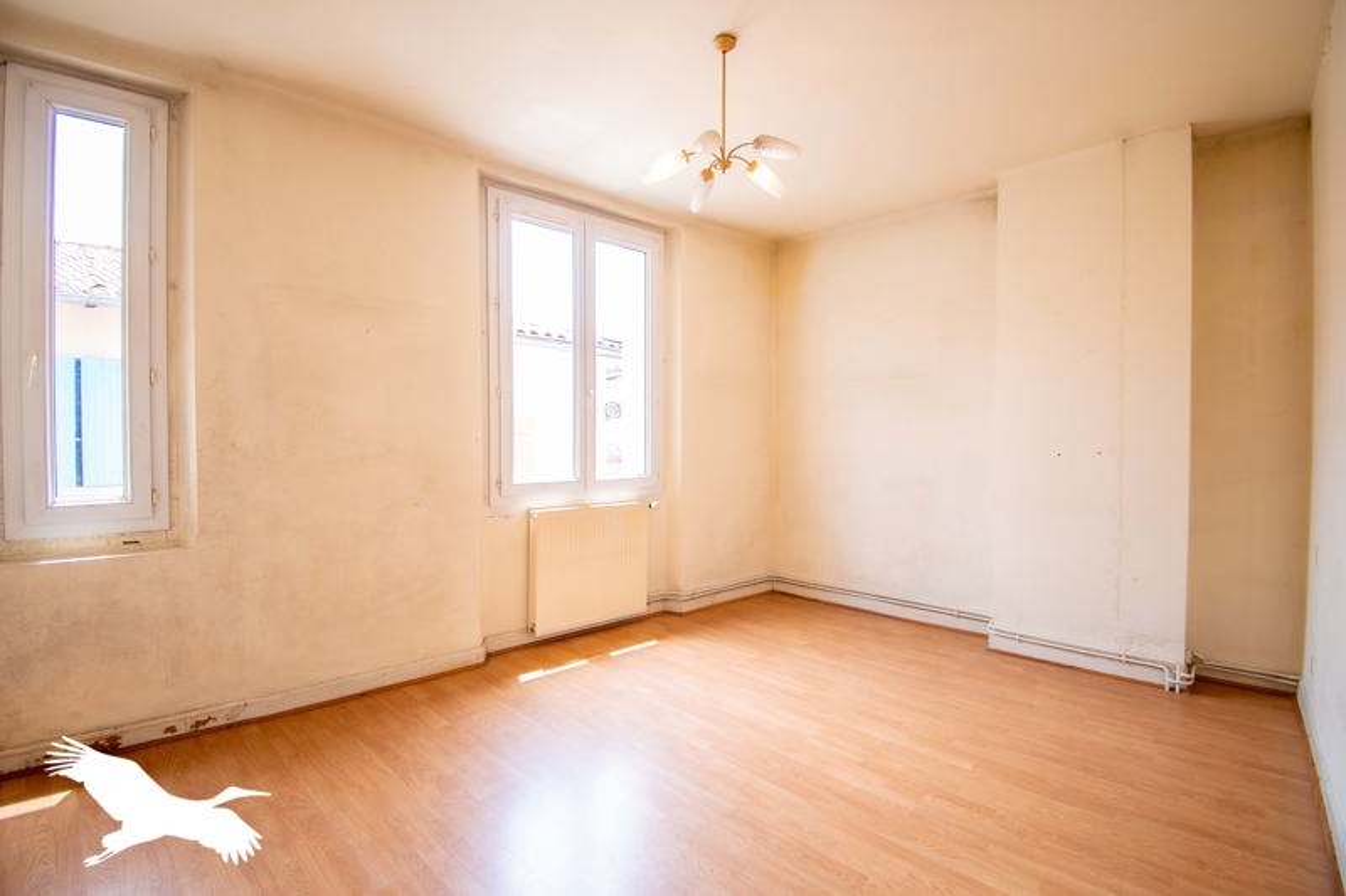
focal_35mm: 15
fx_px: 561
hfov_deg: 100.4
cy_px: 448
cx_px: 673
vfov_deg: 77.3
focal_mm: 10
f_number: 5
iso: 125
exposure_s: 1/30
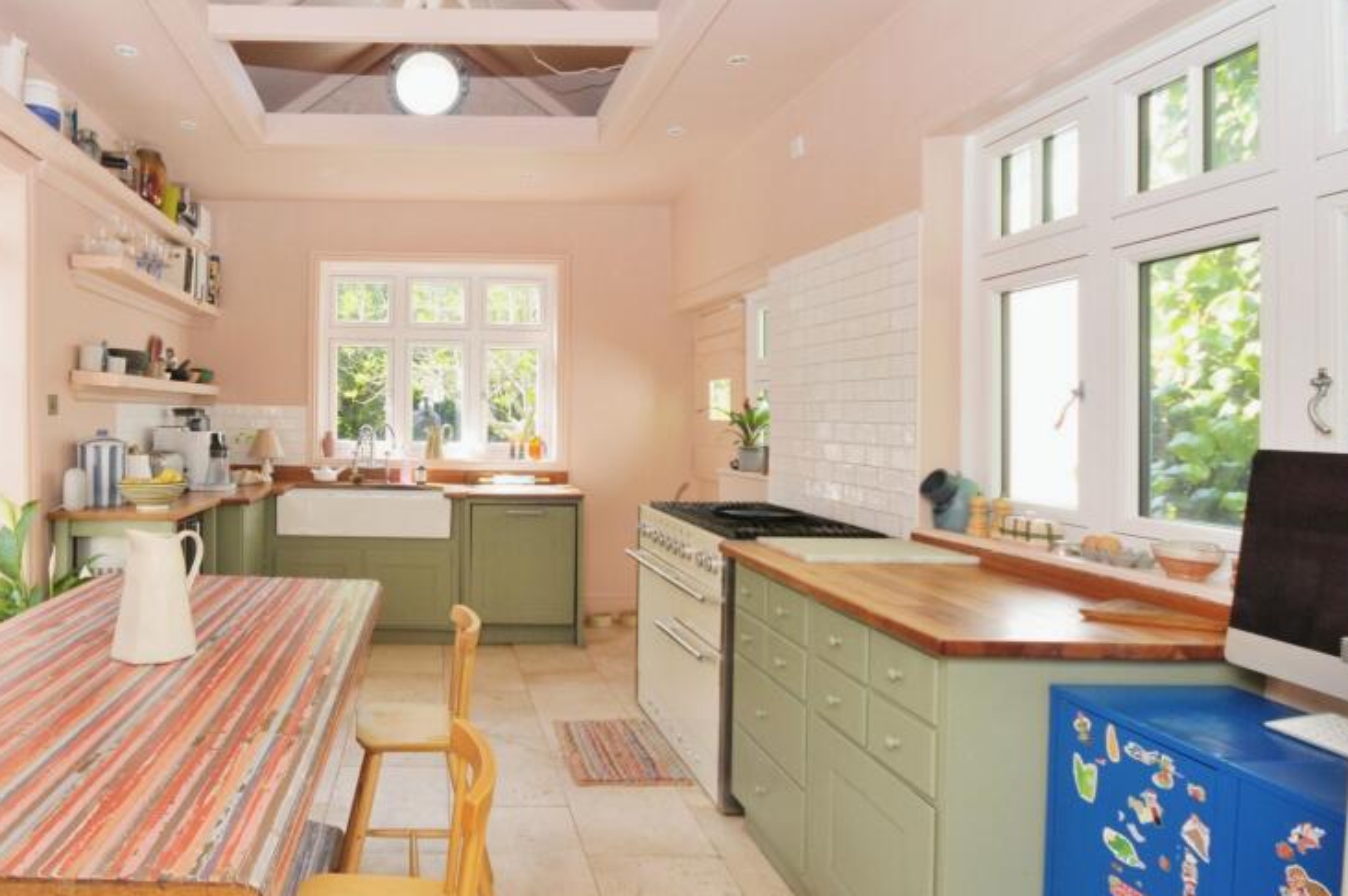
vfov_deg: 59.2
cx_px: 432
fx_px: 786
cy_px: 388
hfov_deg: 78.2
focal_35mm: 21
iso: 500
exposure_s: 1/160
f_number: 6.3
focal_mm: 10
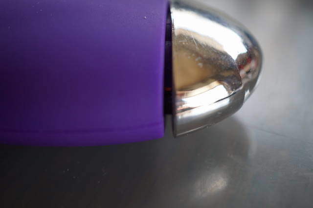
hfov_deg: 43.7
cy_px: 104
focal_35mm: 45
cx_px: 156
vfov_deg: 29.8
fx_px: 391
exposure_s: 1/160
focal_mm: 30
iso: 800
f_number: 4
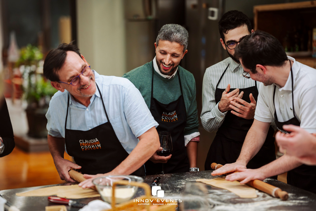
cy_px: 106
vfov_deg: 16.1
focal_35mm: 85
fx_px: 746
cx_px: 158
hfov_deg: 23.9
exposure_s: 1/1000
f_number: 1.6
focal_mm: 85
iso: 2000
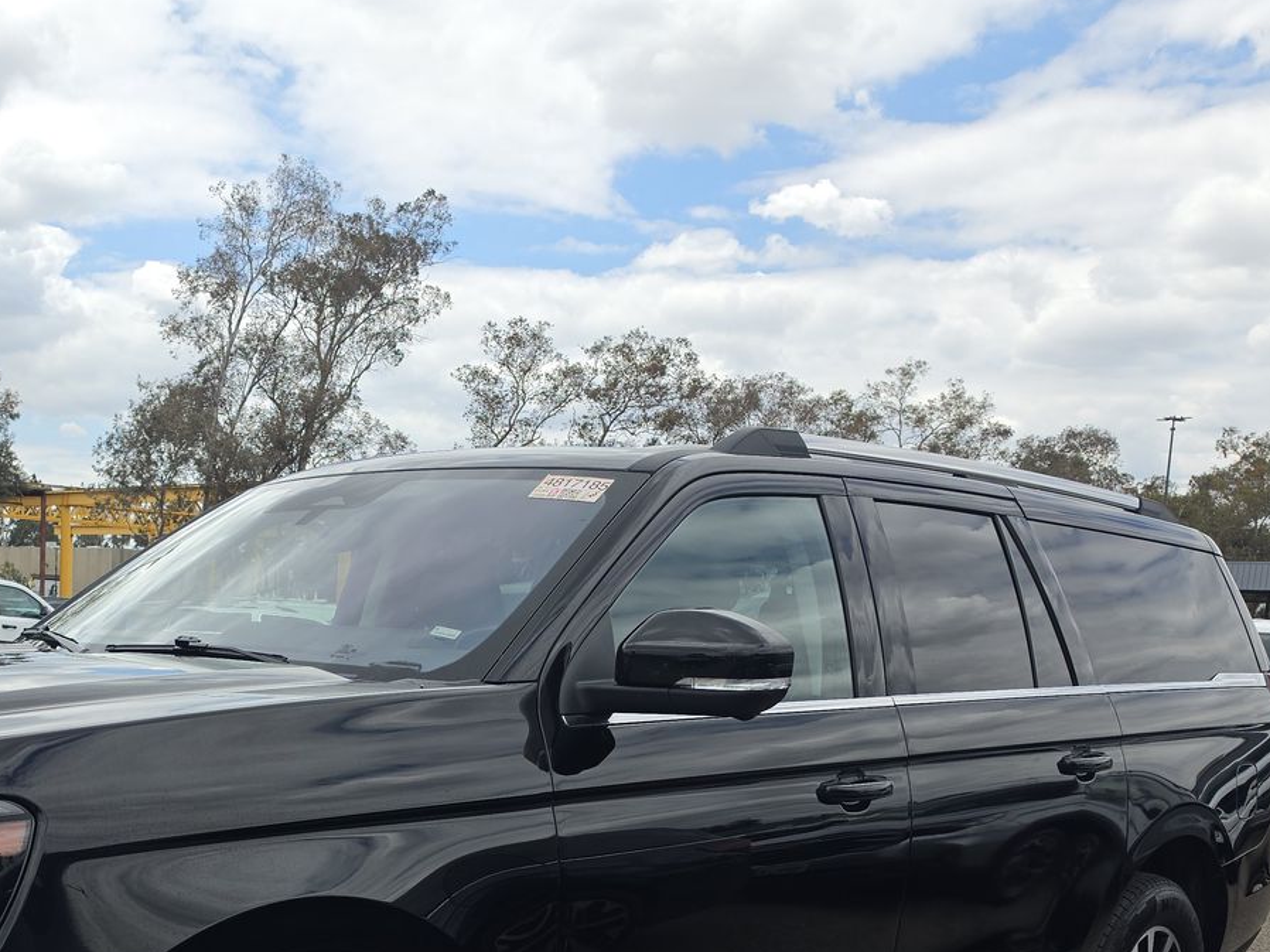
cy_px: 844
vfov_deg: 33.4
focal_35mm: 41
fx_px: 1504
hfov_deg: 43.9
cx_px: 284
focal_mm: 6.5
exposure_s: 1/781
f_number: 1.4
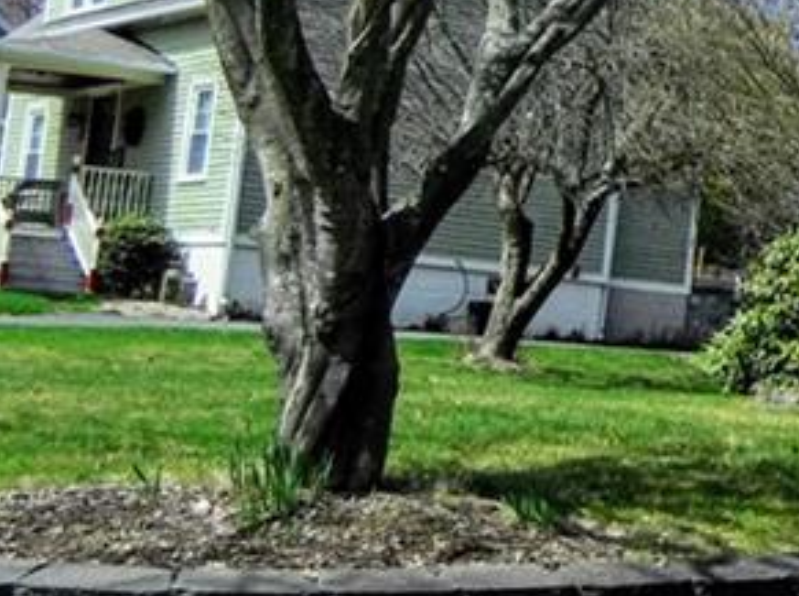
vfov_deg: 16.6
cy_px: 133
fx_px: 2027
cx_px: 1175
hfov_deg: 19.6
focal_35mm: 88
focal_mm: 4.5
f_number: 3.5
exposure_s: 1/1600
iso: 100
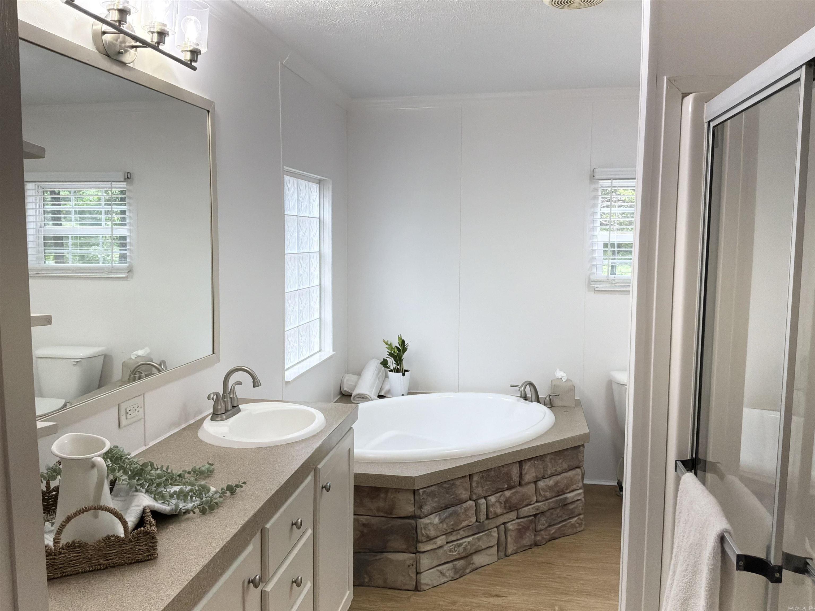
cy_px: 306
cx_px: 408
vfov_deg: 49.7
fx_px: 659
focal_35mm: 28
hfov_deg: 63.4
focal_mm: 3
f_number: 1.8
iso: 80
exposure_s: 1/246
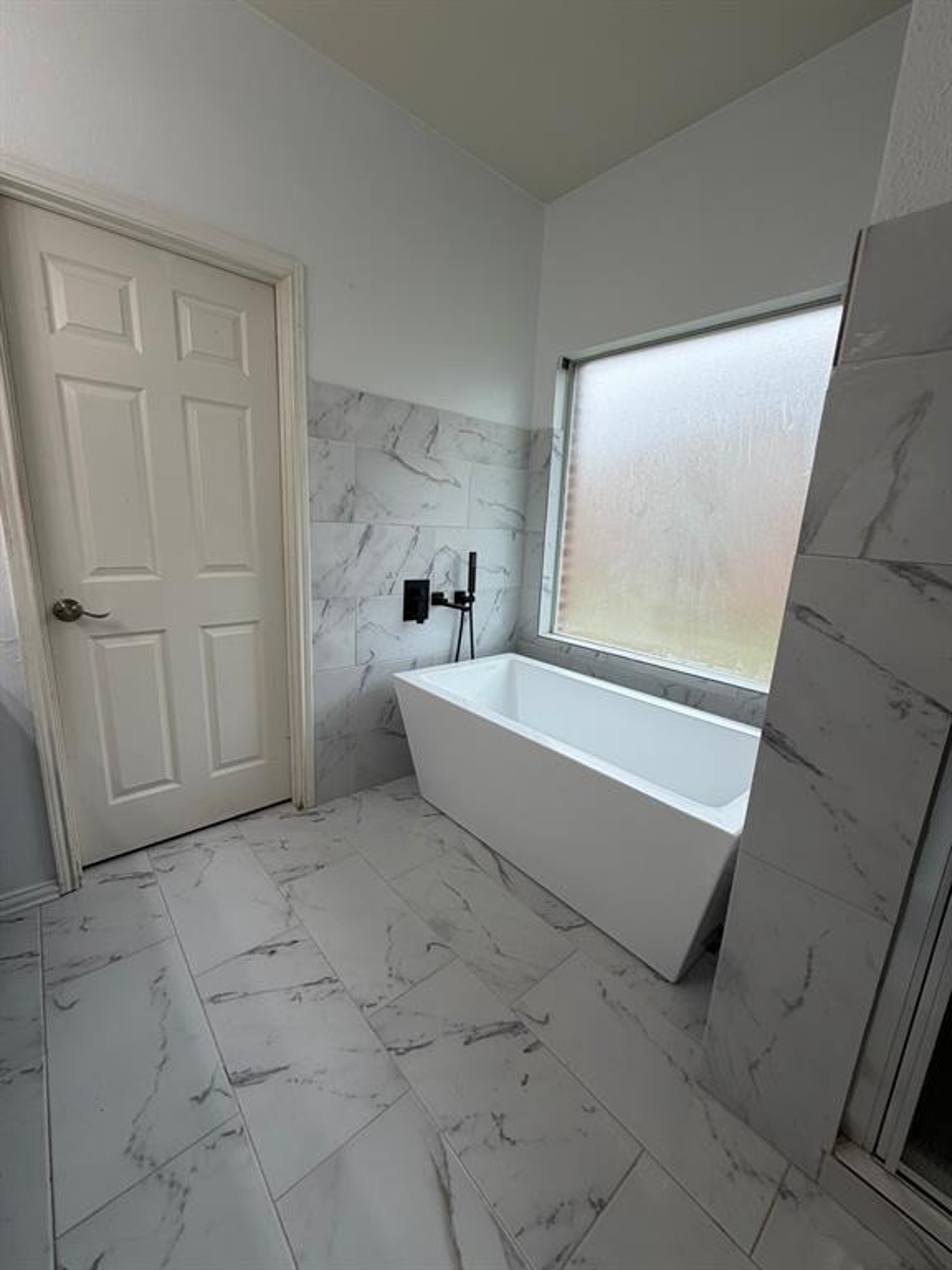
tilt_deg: -12.7
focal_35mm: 14
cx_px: 476
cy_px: 635
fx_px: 513
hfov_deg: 85.7
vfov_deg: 102.1
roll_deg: -2.4
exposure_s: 1/120
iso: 64
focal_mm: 2.22
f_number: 2.2
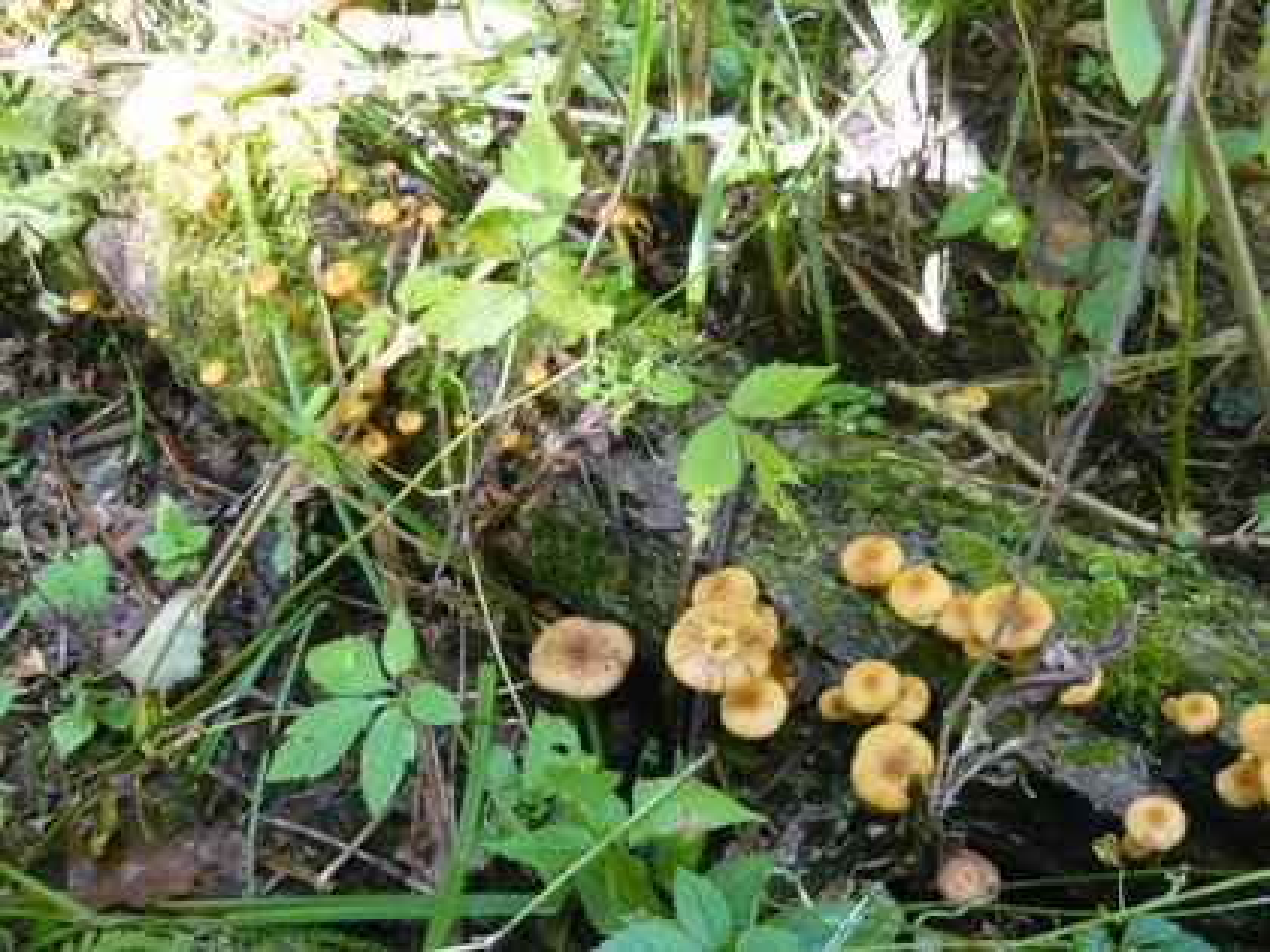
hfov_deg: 55.4
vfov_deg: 42.9
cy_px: 476
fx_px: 1211
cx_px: 635
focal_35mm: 33
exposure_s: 1/30
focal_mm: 5.5
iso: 320
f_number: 2.8
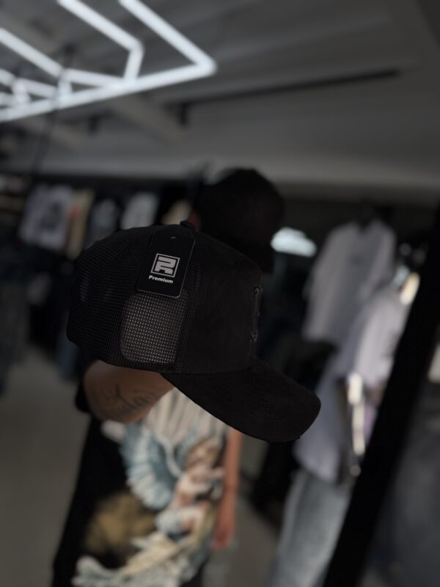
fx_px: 407
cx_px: 220
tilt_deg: -1.6
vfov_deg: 71.6
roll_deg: -16.8
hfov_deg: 56.8
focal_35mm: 24
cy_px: 294
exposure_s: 1/955
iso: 80
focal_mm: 6.76
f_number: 1.78
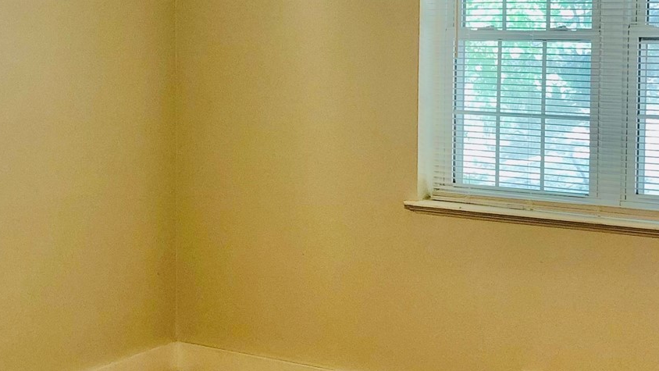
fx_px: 1293
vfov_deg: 16.3
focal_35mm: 74
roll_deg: -0.4
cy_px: 112
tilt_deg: -4.2
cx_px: 245
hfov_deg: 28.5
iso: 32
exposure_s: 1/30
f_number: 1.8
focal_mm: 4
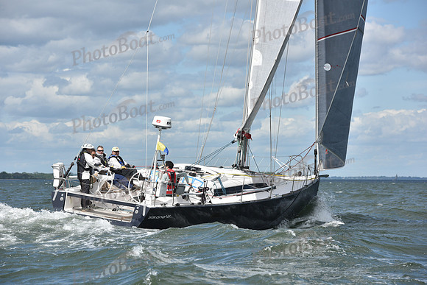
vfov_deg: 8.9
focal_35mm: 155
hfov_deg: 13.2
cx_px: 214
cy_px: 142
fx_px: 1839
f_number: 8
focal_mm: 155
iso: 320
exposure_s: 1/1600
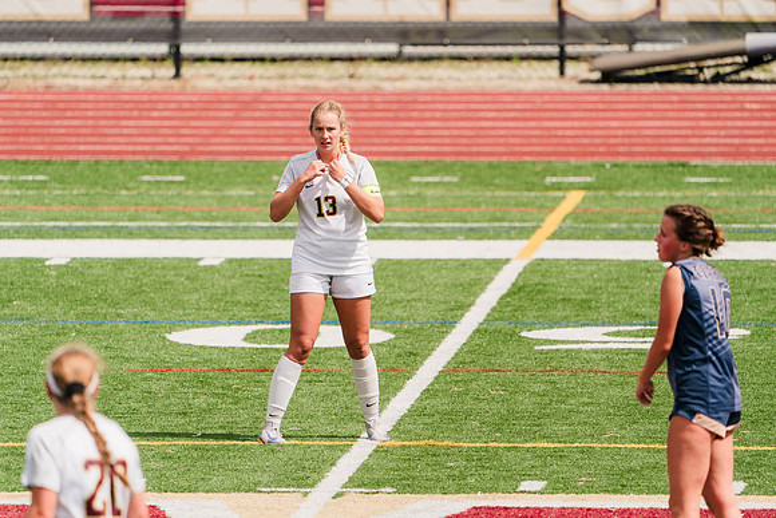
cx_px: 388
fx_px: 12936
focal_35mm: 600
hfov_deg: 3.4
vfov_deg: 2.3
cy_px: 259
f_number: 6.3
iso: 250
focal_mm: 600
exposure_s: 1/1600
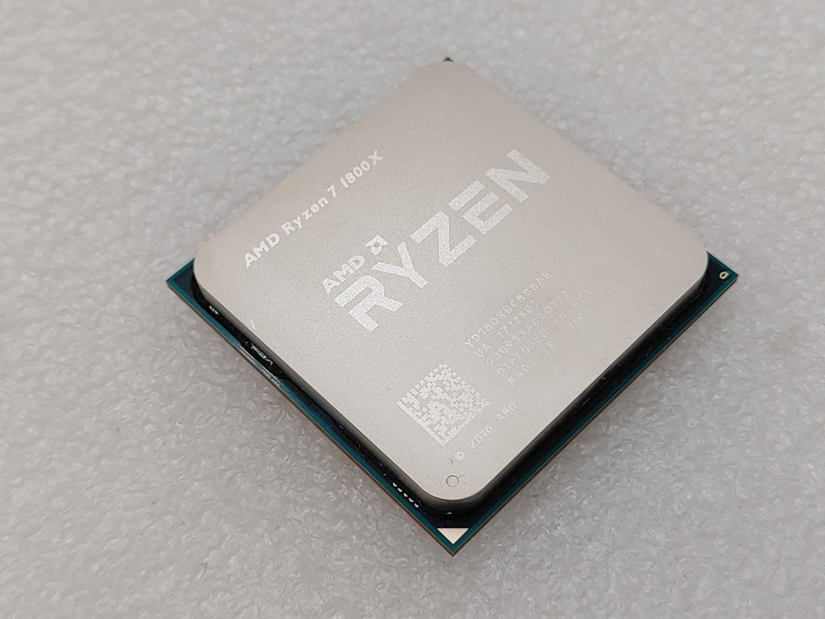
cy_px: 310
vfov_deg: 28.0
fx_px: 1239
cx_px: 412
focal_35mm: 52
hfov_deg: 36.8
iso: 50
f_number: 1.8
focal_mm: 4.36
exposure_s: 1/195
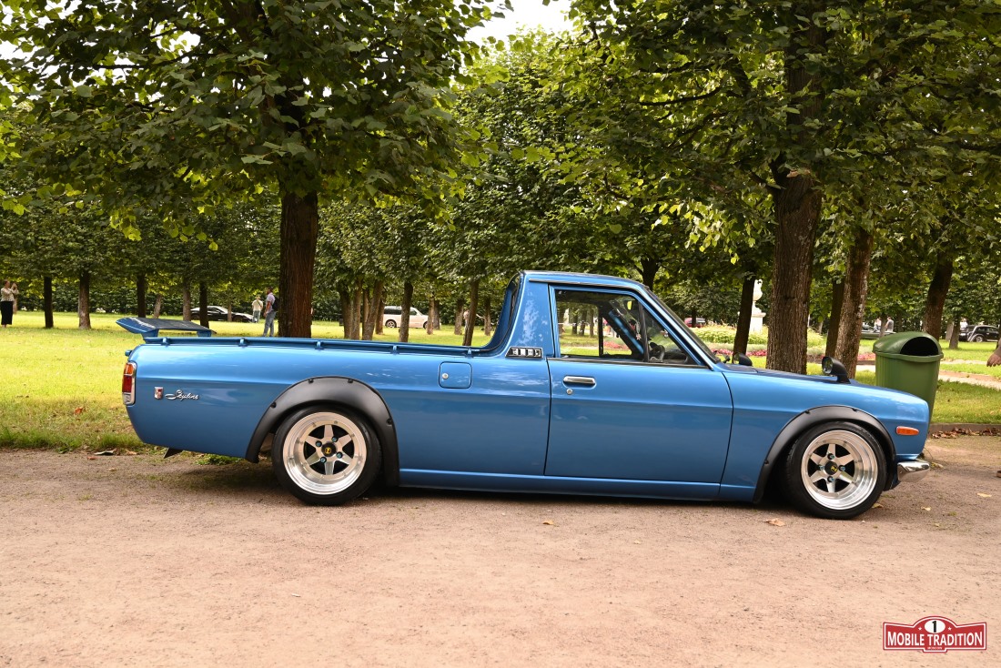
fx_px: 848
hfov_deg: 61.1
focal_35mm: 30
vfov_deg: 43.0
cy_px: 334
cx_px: 500
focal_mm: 30.5
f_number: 5.6
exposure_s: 1/200
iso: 500
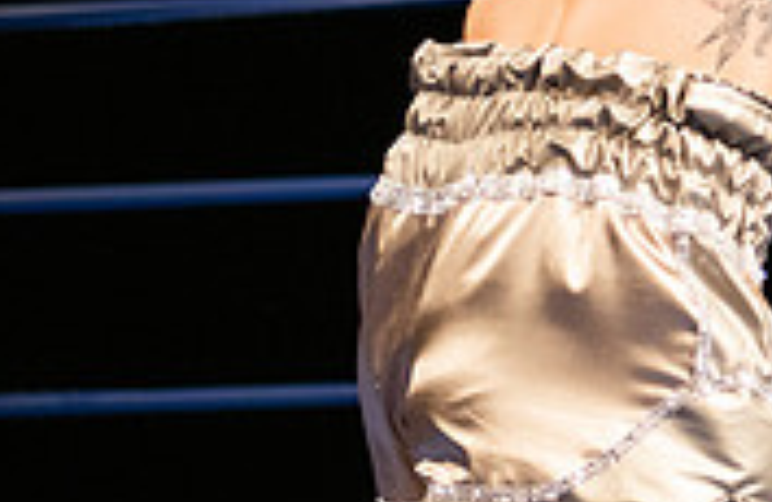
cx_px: 1116
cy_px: -30
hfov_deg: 9.3
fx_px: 4638
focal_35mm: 218
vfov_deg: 6.2
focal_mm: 58
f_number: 2.8
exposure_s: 1/1250
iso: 1600
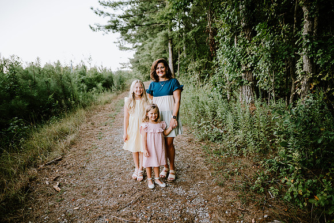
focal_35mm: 24
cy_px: 112
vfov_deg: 53.2
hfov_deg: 73.7
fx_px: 223
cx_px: 167
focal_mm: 24
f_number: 2.2
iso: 320
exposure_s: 1/250
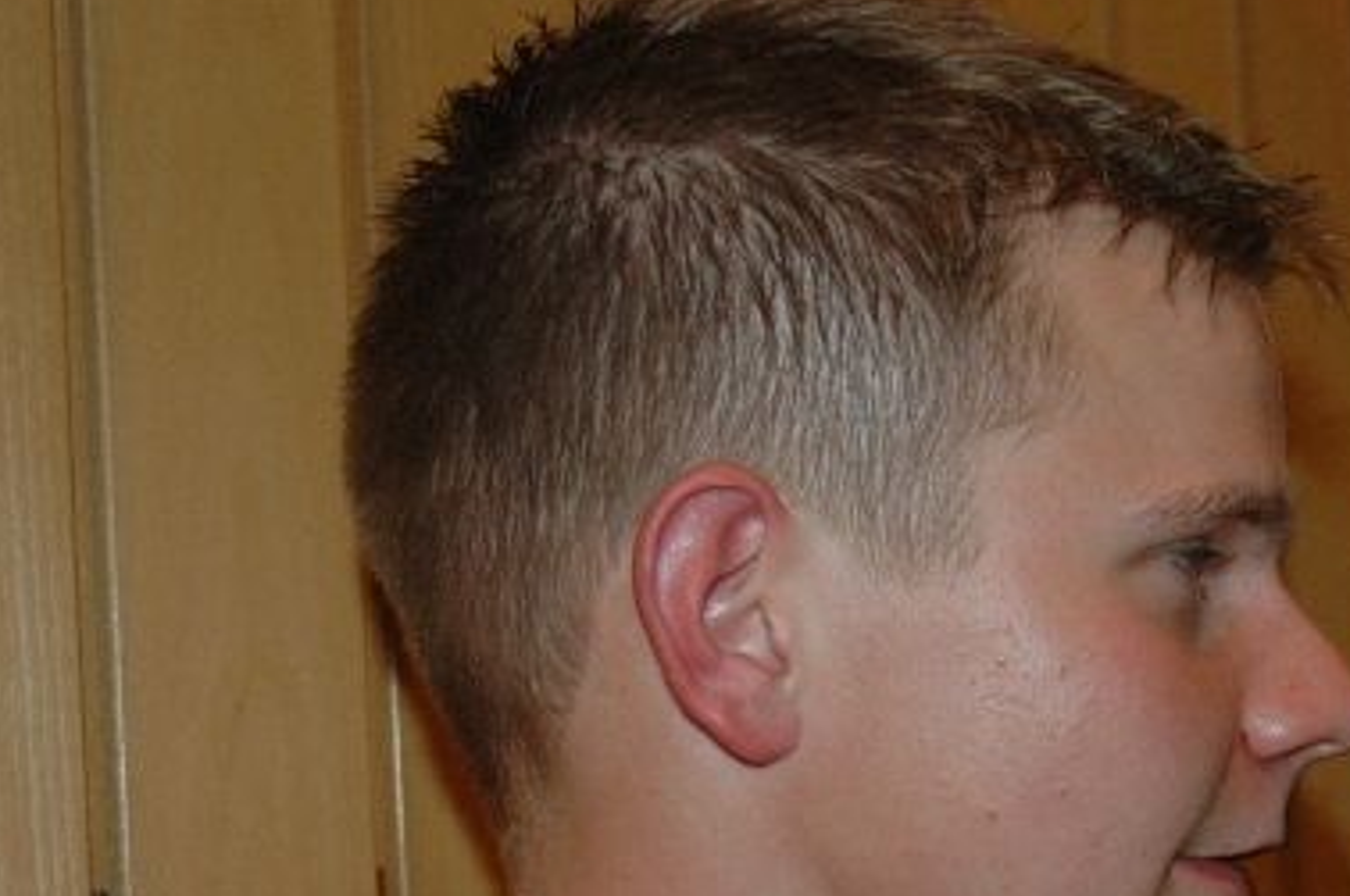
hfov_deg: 21.5
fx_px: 3448
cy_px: 664
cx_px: 1289
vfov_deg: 14.8
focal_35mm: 92
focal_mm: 29
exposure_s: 1/60
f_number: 4
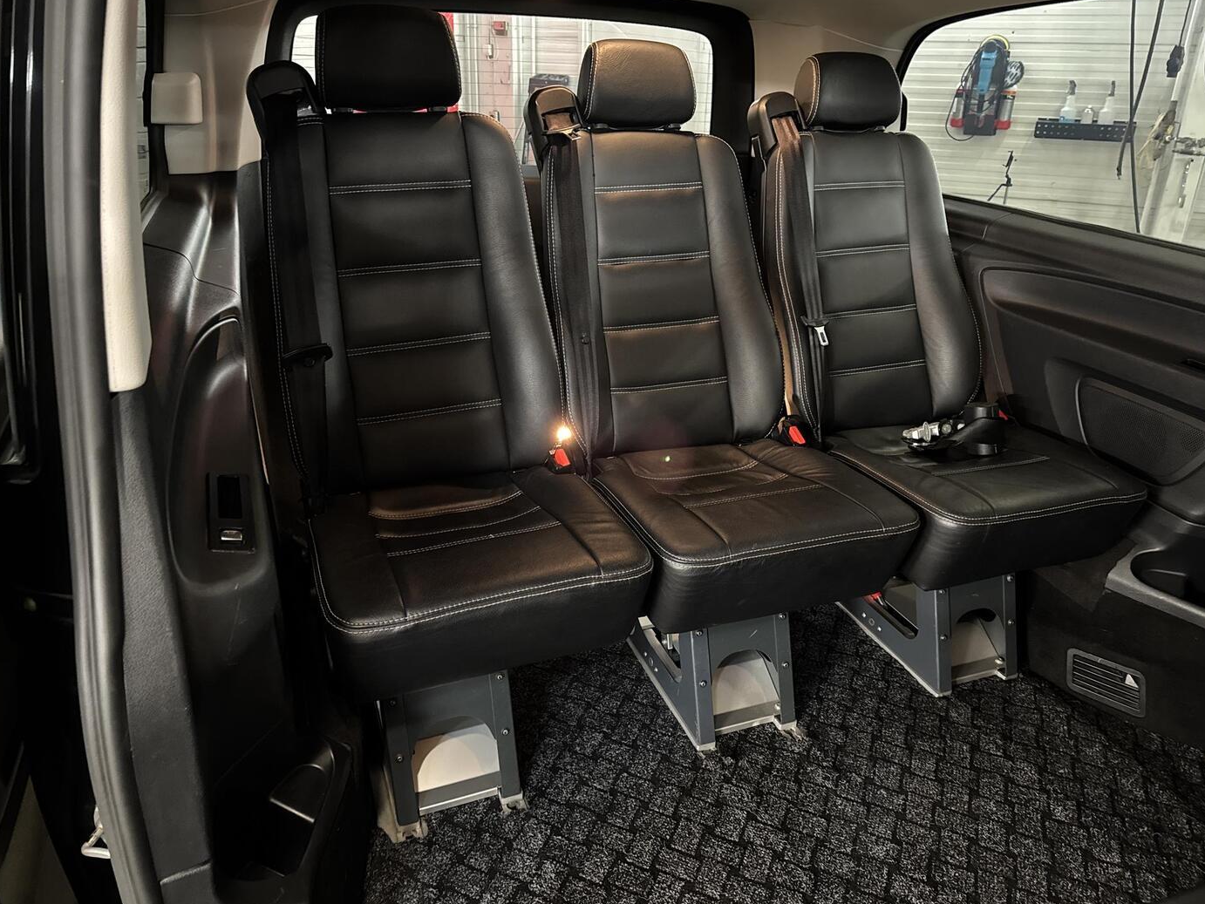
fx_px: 870
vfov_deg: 54.9
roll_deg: -1.2
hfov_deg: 69.4
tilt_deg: -22.5
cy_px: 446
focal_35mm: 25
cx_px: 617
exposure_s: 1/25
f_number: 1.78
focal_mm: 6.76
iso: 1600
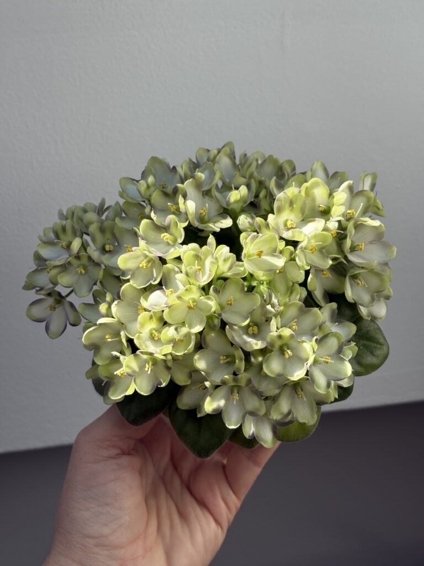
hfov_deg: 28.0
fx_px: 849
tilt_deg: -28.1
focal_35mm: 52
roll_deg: -0.1
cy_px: 283
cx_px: 212
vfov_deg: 36.8
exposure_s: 1/1339
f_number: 1.6
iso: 32
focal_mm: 5.96
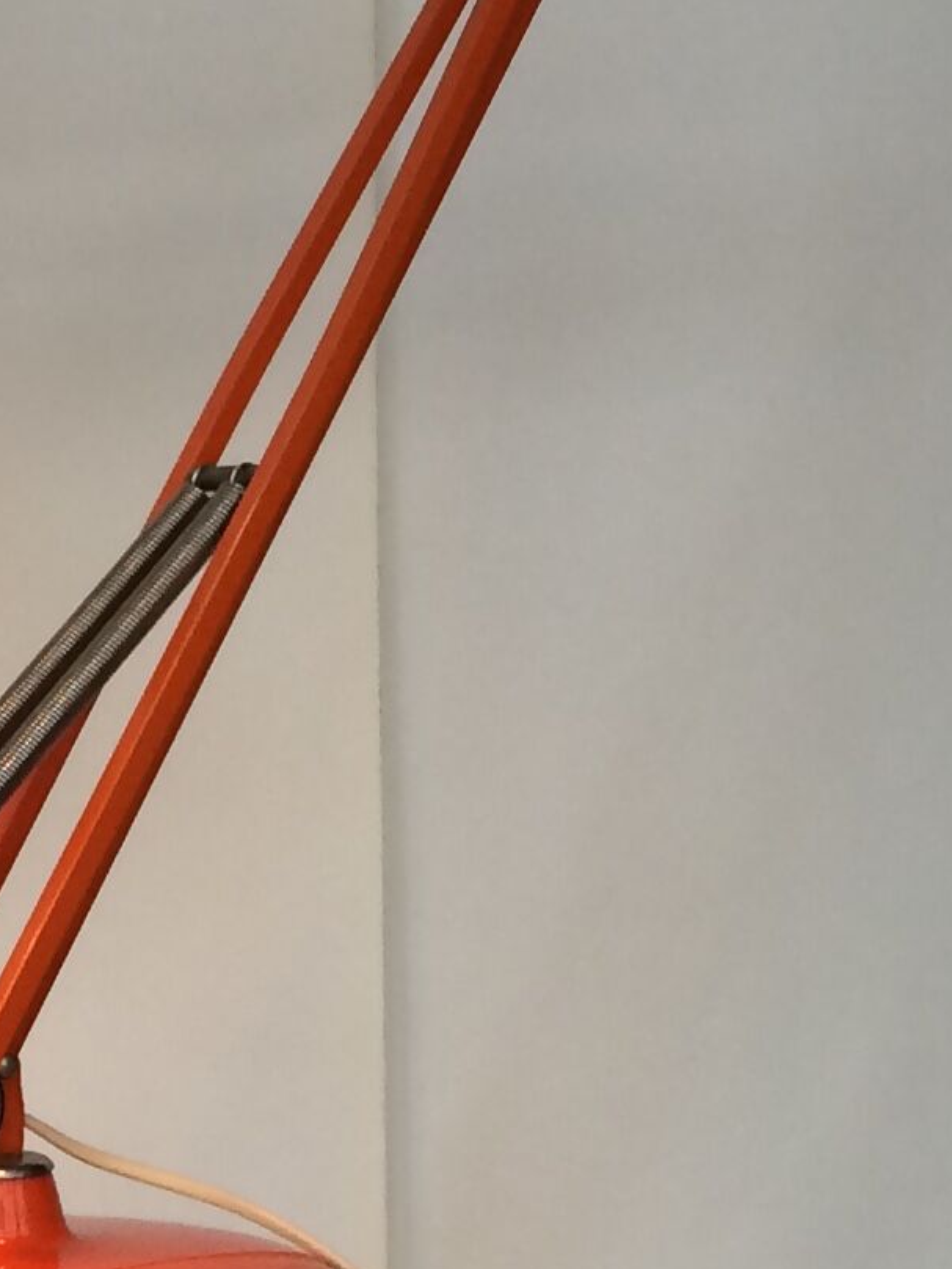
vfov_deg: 16.6
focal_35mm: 117
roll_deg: +3.4
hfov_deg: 12.4
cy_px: 1128
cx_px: -198
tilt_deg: -7.6
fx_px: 4289
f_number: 2.2
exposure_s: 1/33
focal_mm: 4.15
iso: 40
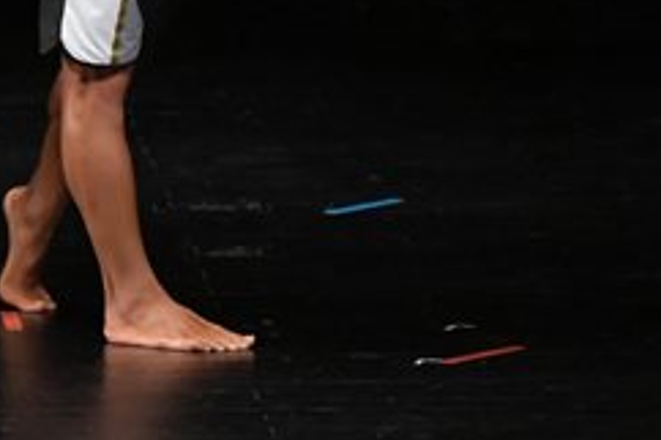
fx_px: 14990
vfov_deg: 1.7
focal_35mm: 817
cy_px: -142
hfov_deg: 2.5
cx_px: 234
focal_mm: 170
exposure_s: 1/400
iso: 3200
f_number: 5.6
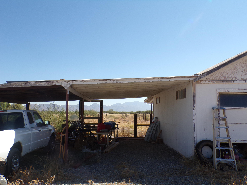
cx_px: 124
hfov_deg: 56.8
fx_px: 228
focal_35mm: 32
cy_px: 92
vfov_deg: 44.2
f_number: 4.6
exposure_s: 1/480
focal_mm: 5.8
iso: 80
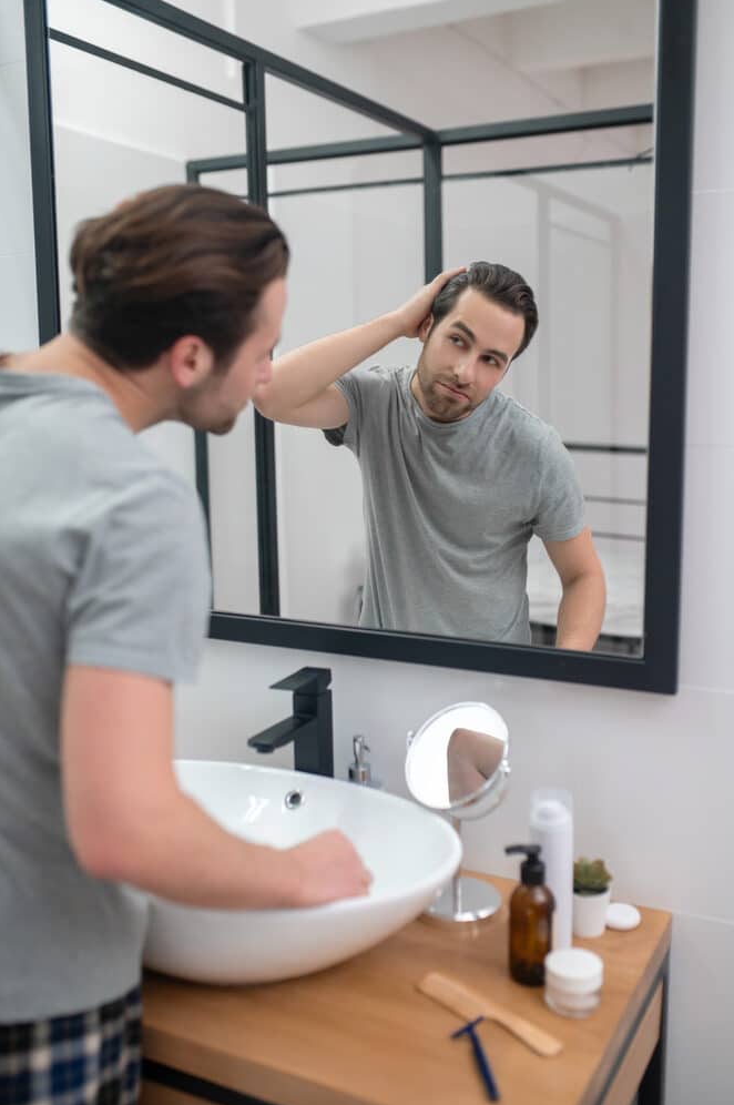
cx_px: 375
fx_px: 1103
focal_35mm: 36
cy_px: 541
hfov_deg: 36.8
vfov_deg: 53.2
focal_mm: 35
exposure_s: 1/200
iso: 800
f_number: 2.2
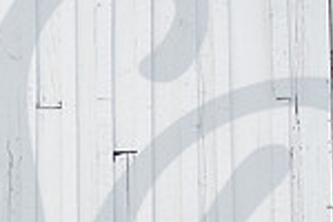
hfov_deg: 21.4
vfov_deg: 13.5
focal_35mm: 94
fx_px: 869
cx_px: 55
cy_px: 352
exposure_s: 1/400
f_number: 2.8
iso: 500
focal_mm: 24
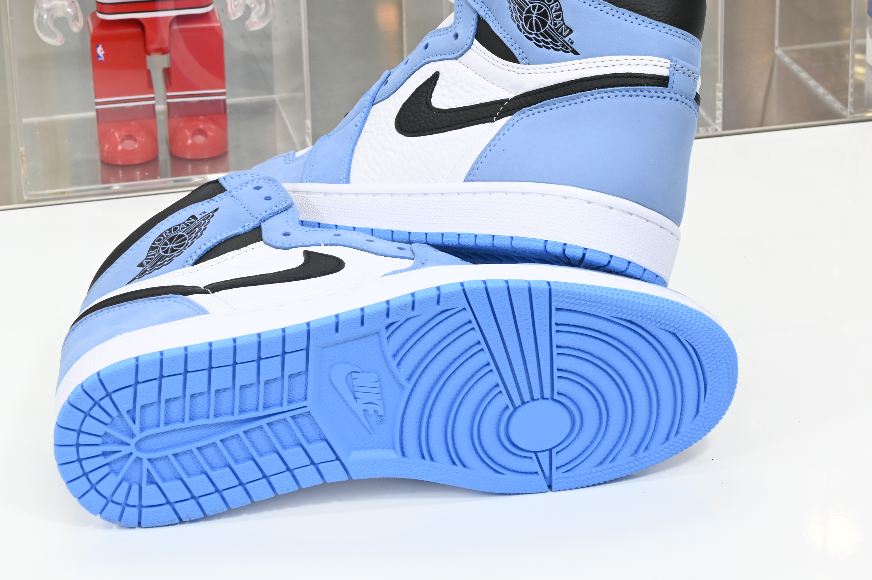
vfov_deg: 13.7
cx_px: 355
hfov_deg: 20.6
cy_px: 123
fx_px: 2396
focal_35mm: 99
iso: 100
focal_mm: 62
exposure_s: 1/5
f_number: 13
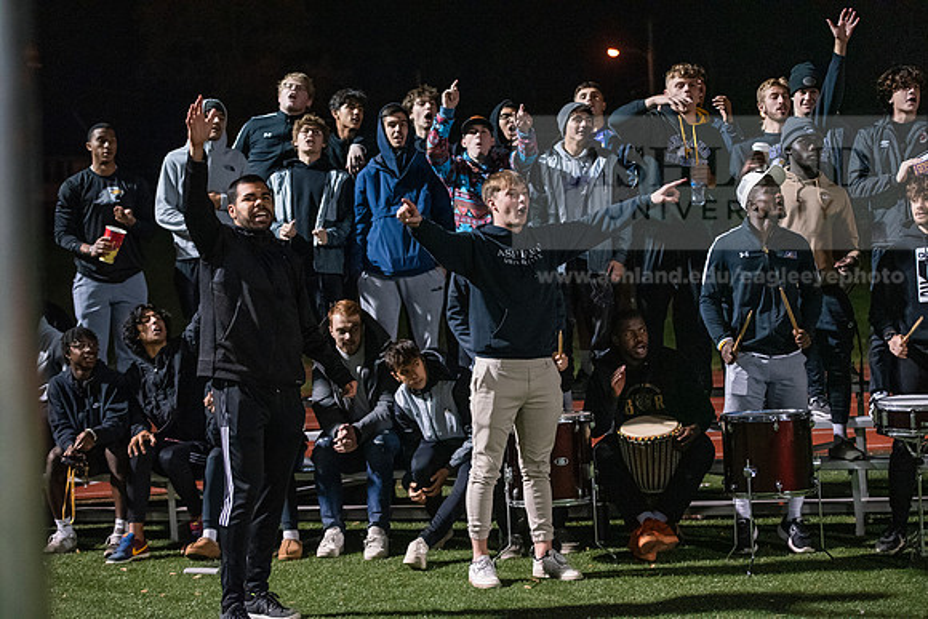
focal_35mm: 70
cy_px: 310
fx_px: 1805
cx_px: 464
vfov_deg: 19.5
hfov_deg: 28.8
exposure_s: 1/400
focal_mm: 70
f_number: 2.8
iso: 8000
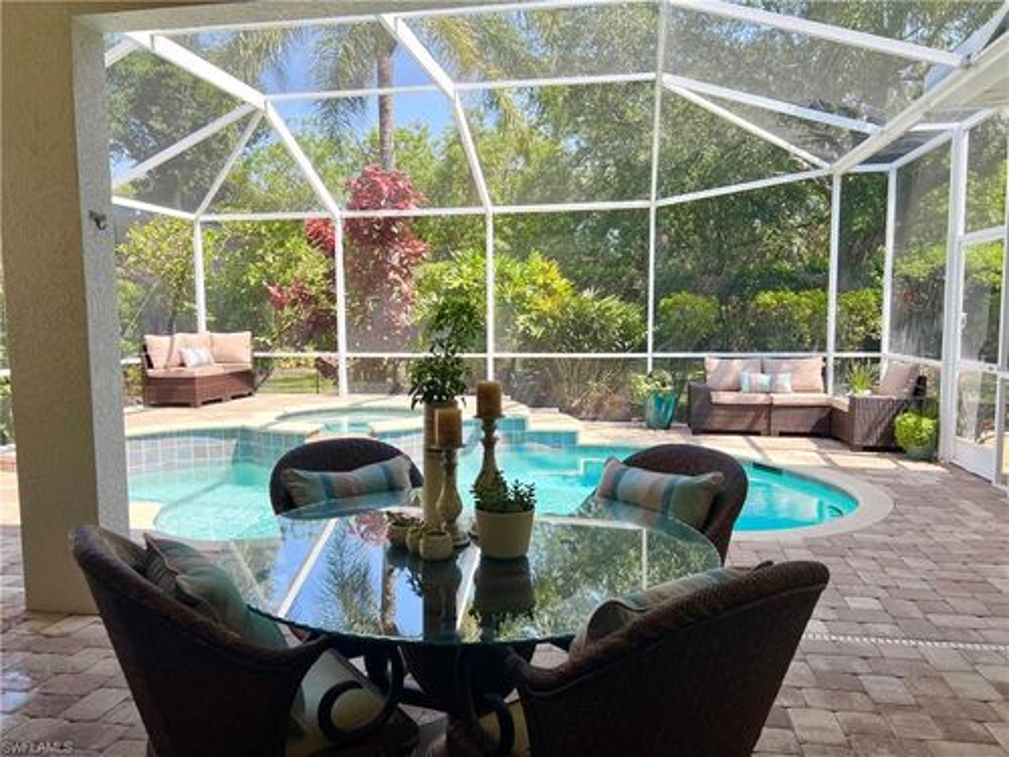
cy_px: 378
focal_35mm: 26
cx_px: 504
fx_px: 758
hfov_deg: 67.3
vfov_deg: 53.1
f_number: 1.5
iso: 50
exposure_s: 1/873
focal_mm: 5.7
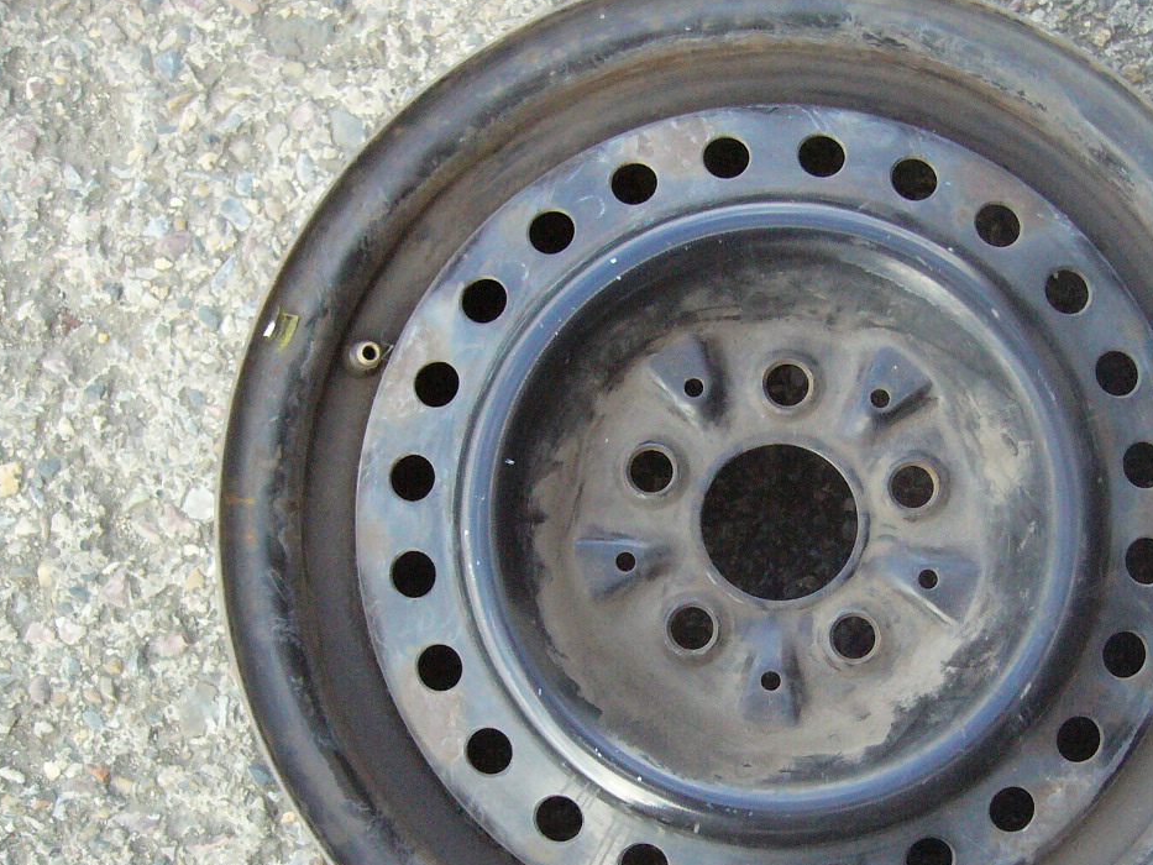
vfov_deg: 30.2
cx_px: 782
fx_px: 1599
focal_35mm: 48
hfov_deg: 39.1
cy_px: 518
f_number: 2.8
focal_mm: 5.8
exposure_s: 1/320
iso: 400
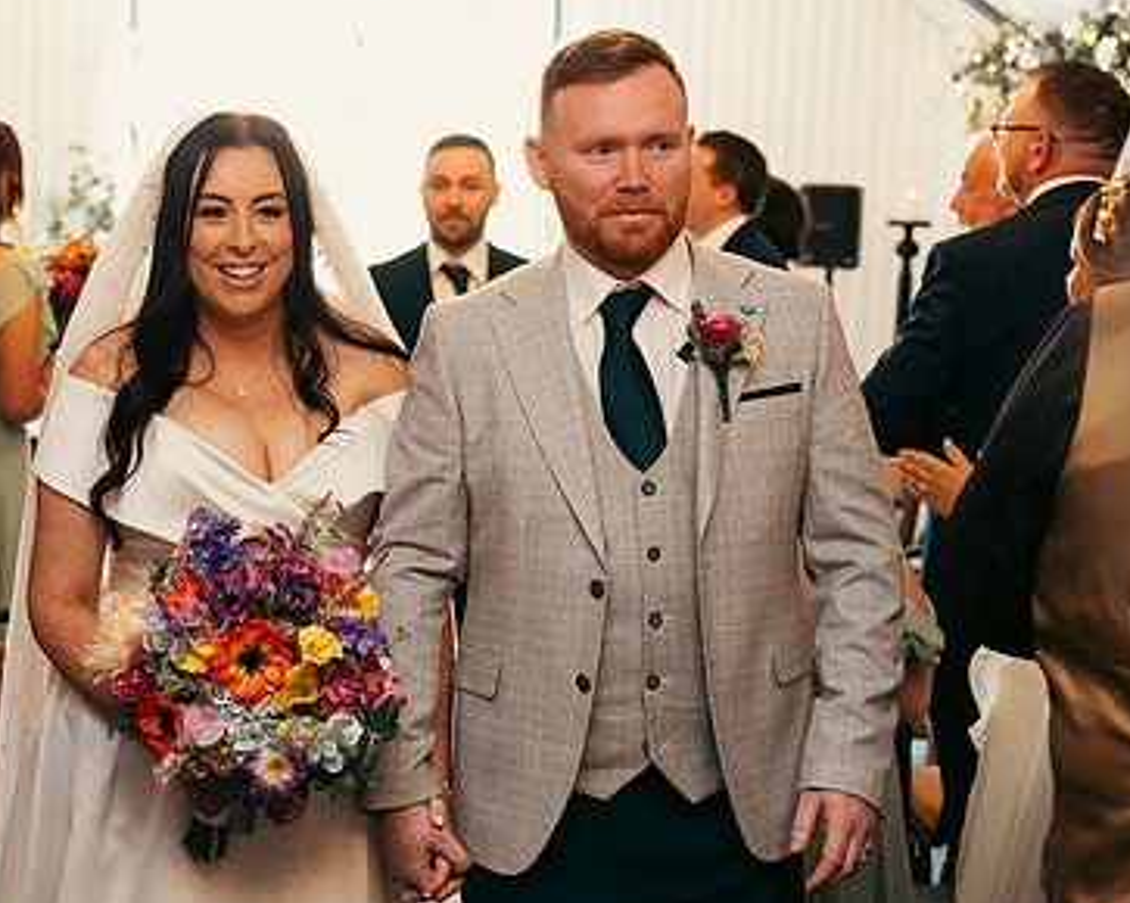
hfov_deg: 24.3
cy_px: 550
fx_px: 2607
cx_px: 324
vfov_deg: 19.6
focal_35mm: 78
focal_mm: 52
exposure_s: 1/160
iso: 2500
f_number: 3.5
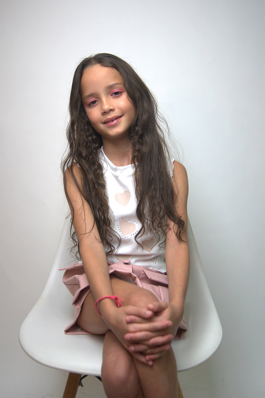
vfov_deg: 49.6
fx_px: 431
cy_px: 199
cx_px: 132
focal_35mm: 39
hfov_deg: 34.2
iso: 160
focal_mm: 26
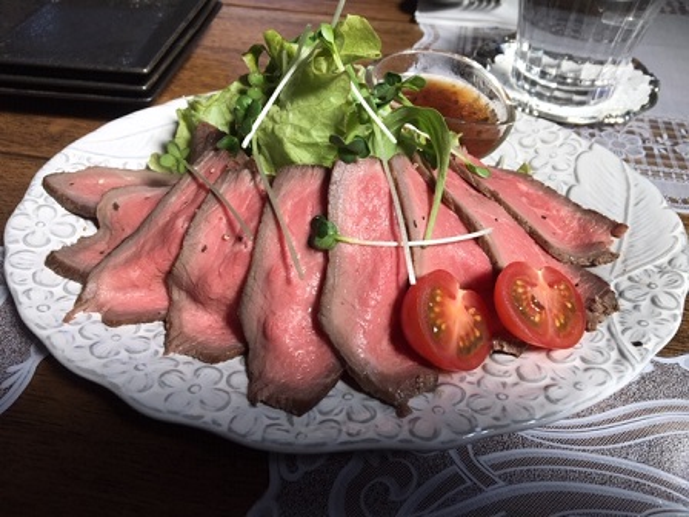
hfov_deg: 61.7
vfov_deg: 48.2
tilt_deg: -45.3
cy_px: 258
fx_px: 577
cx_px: 344
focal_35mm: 29
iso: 25
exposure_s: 1/434
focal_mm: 4.15
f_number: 2.2
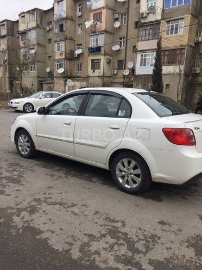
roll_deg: -1.5
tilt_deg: -10.9
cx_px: 101
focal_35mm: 29
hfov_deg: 48.2
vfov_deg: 61.7
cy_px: 135
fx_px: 226
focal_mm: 4.15
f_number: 2.2
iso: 32
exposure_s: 1/408
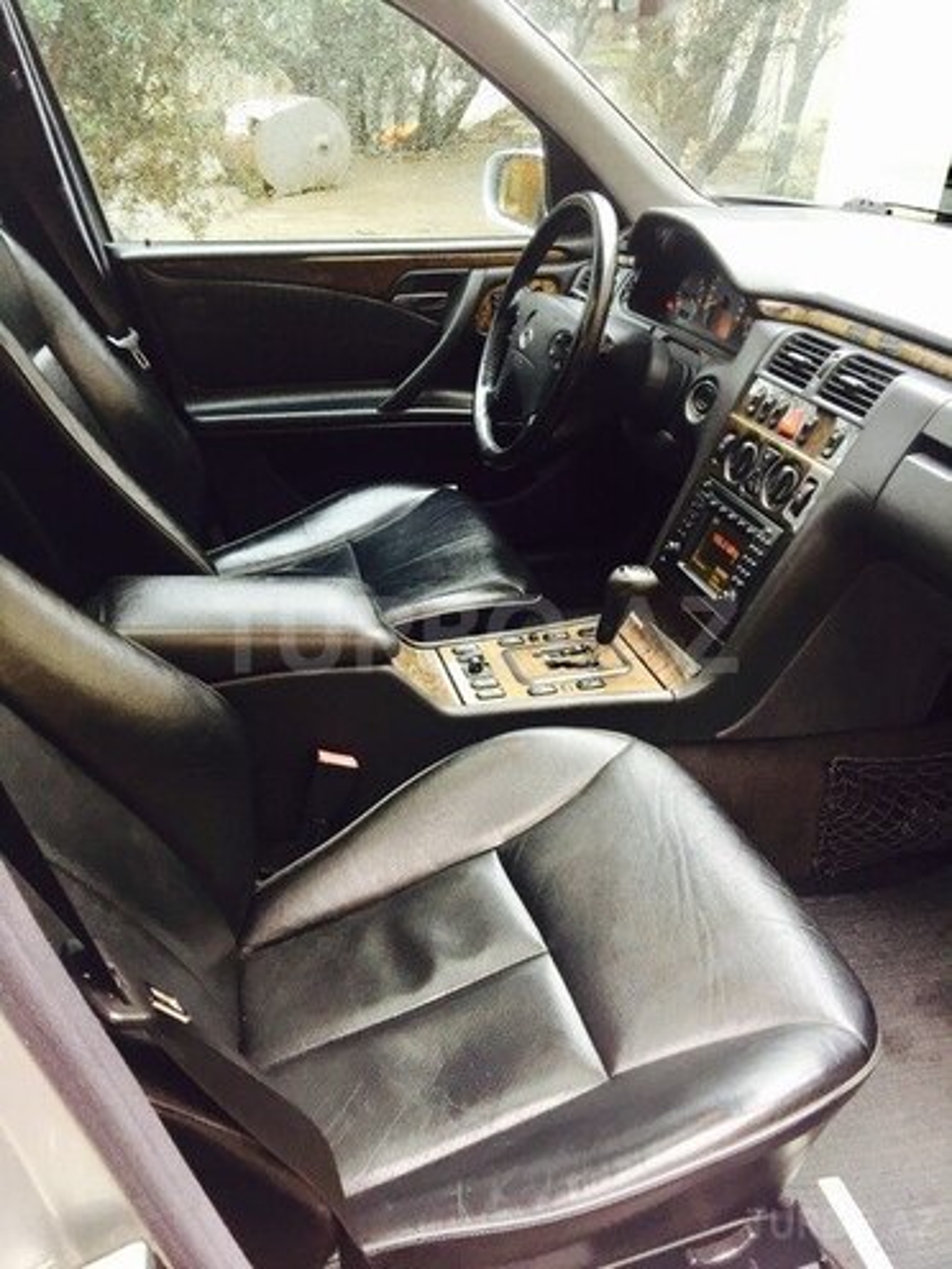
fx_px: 1063
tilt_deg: -28.5
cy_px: 634
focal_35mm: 29
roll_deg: -4.4
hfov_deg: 48.2
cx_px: 476
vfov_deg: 61.7
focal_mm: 4.15
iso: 50
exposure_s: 1/33
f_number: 2.2
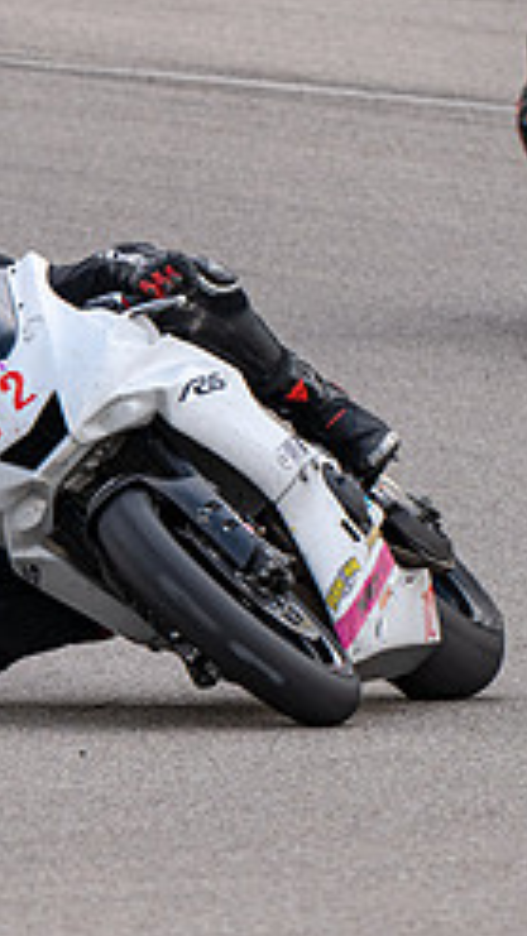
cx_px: 93
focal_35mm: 849
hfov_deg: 1.4
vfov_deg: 2.5
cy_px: 527
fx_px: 21084
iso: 560
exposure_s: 1/800
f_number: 9
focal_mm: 310
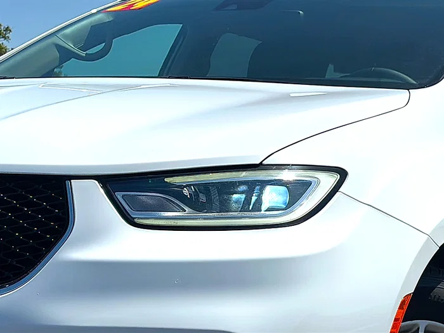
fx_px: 1077
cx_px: 222
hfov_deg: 23.3
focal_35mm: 84
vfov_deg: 17.6
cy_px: 166
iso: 64
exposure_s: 1/10000
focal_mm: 6.86
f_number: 1.78
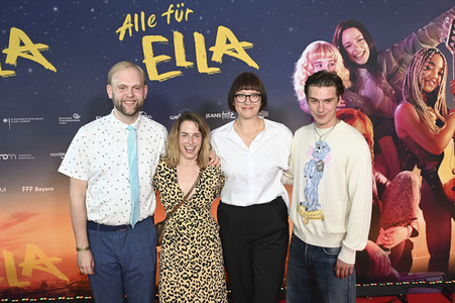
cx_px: 228
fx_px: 442
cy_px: 152
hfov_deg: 54.5
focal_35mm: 35
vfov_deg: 37.8
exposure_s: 1/160
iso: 1000
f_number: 4.5
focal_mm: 35
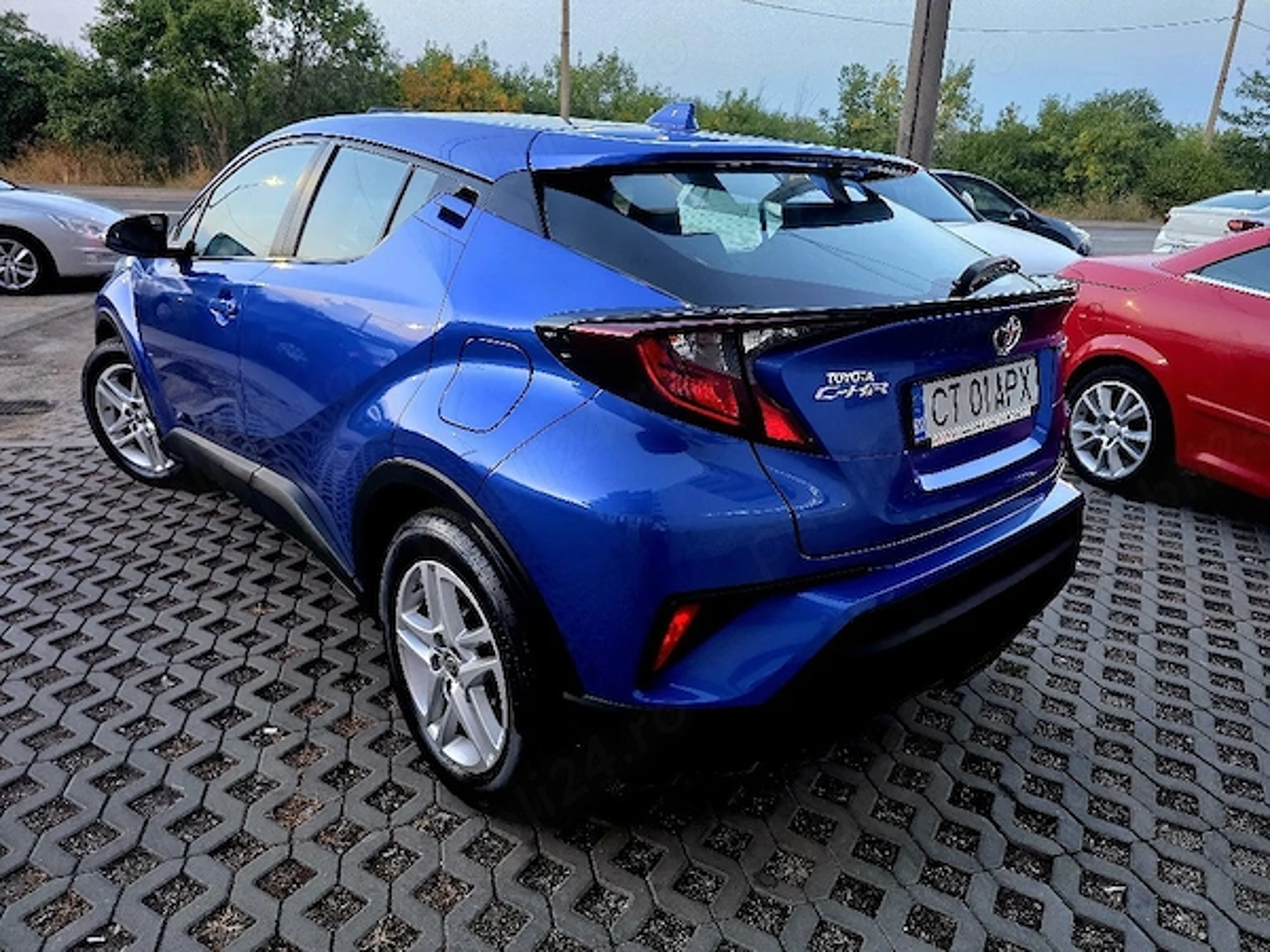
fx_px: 844
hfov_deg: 73.9
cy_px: 476
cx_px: 635
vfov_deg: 58.9
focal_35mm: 23
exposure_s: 1/101
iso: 640
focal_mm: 6.3
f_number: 1.7
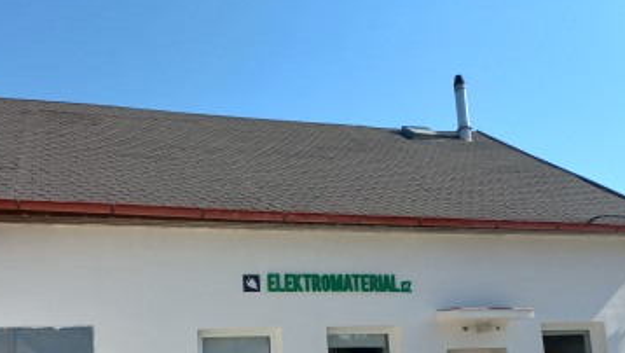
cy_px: 291
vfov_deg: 30.4
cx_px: 244
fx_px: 630
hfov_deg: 52.3
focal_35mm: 38
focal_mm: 4.6
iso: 25
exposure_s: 1/769
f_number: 1.8
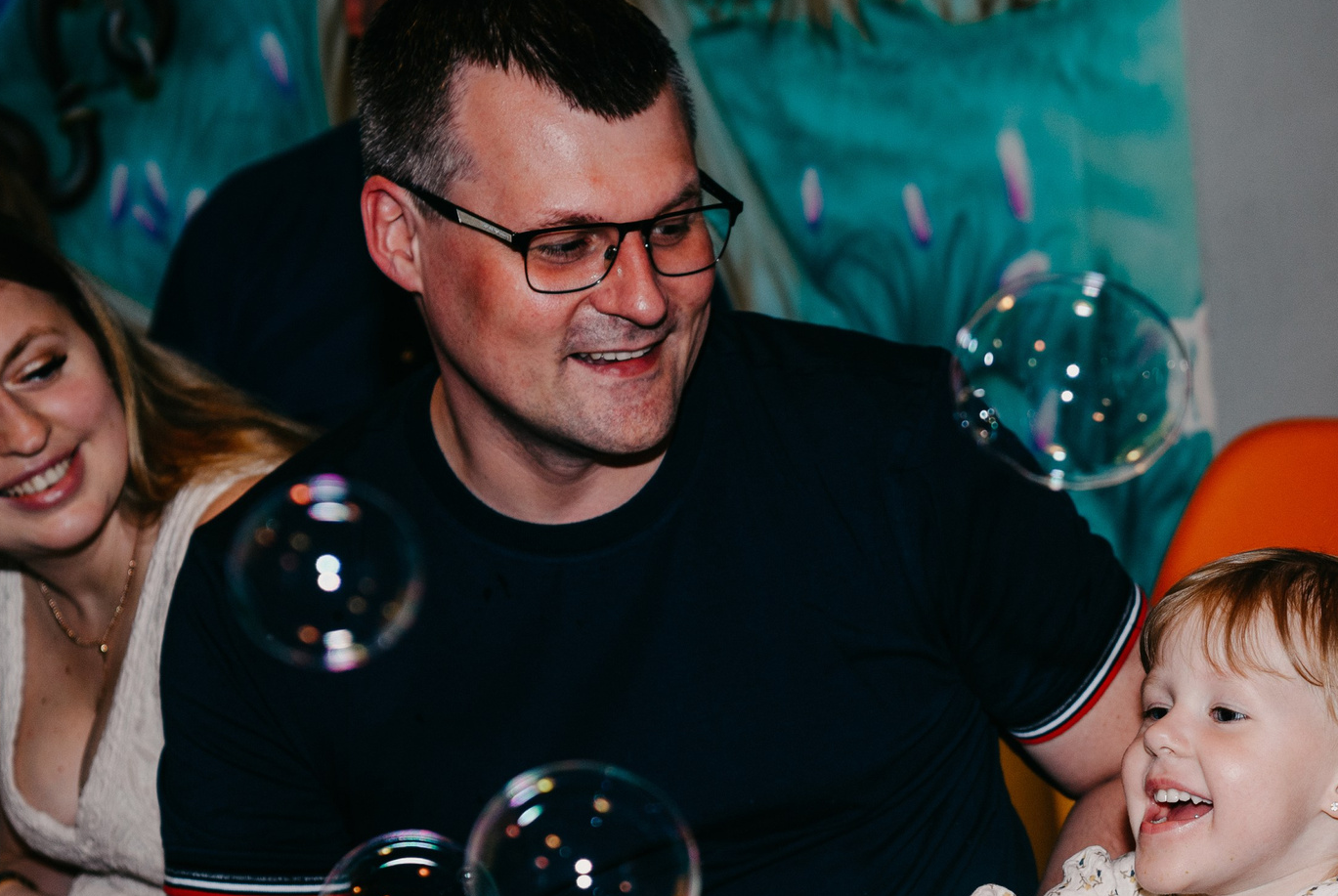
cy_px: 766
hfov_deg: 21.4
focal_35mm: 94
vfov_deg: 14.5
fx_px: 3499
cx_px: 1027
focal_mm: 48
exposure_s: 1/160
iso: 160
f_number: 3.5
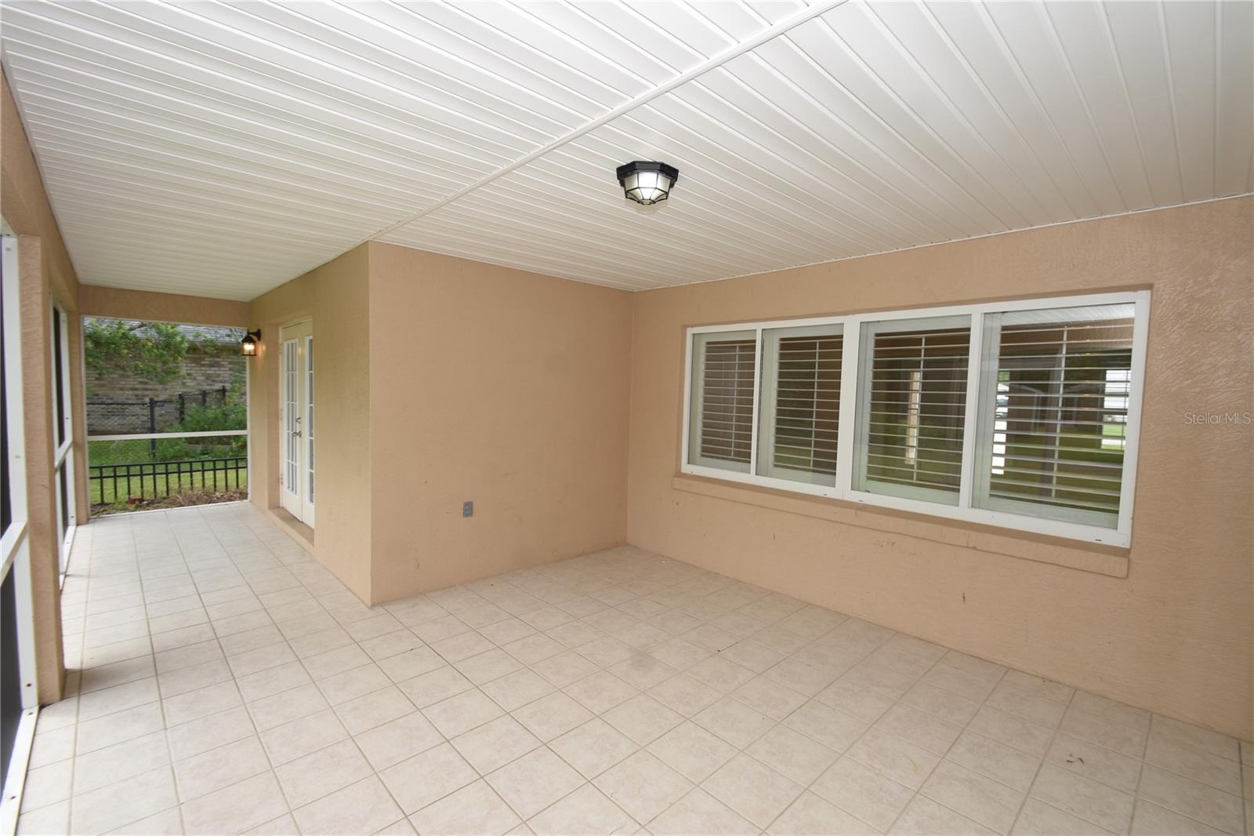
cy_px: 418
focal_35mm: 15
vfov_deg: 77.3
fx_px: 522
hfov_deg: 100.4
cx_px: 627
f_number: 5
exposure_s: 1/100
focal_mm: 10
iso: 100
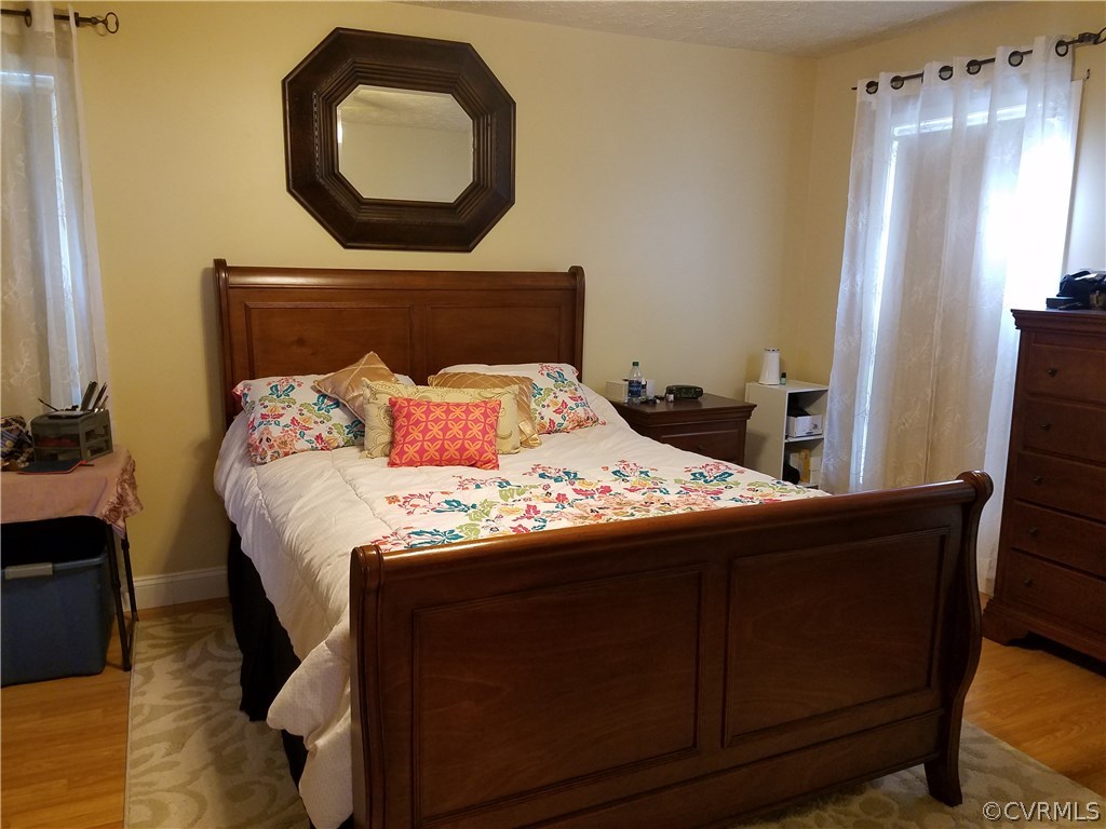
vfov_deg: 53.1
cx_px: 553
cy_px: 414
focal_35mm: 26
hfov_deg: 67.3
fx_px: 831
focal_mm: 4.2
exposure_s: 1/30
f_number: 1.7
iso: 160
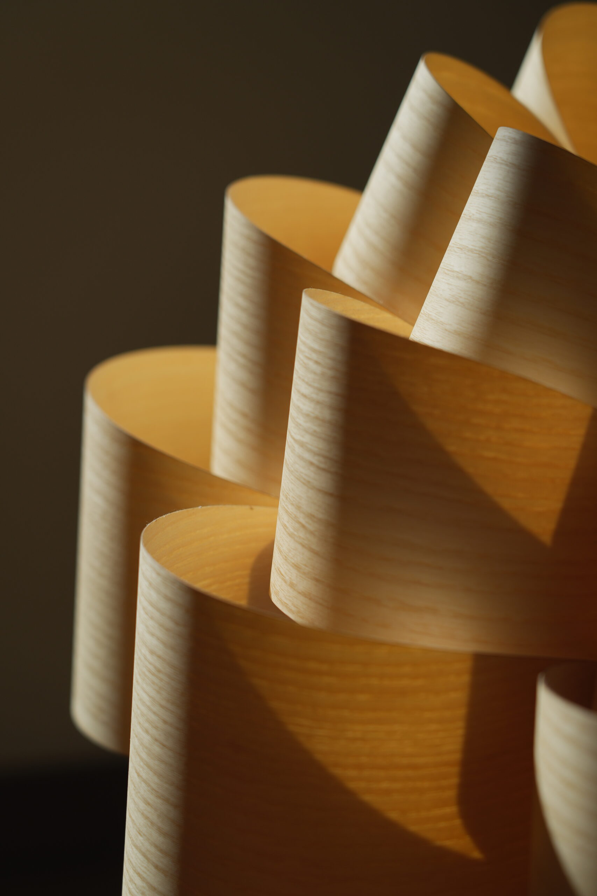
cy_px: 448
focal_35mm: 105
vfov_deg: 19.5
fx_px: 2611
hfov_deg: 13.0
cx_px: 298
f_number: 5
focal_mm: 105
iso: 100
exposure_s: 1/200
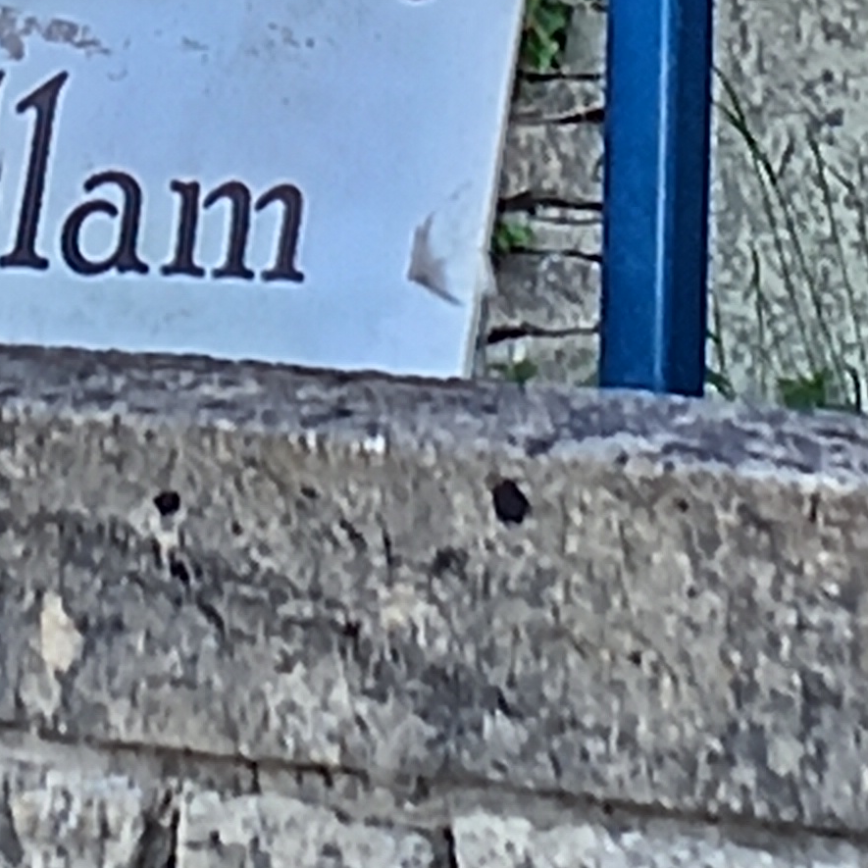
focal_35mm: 277
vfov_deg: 6.1
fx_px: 7858
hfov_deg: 6.3
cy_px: -986
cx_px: 111
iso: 122
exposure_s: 1/50
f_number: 1.8
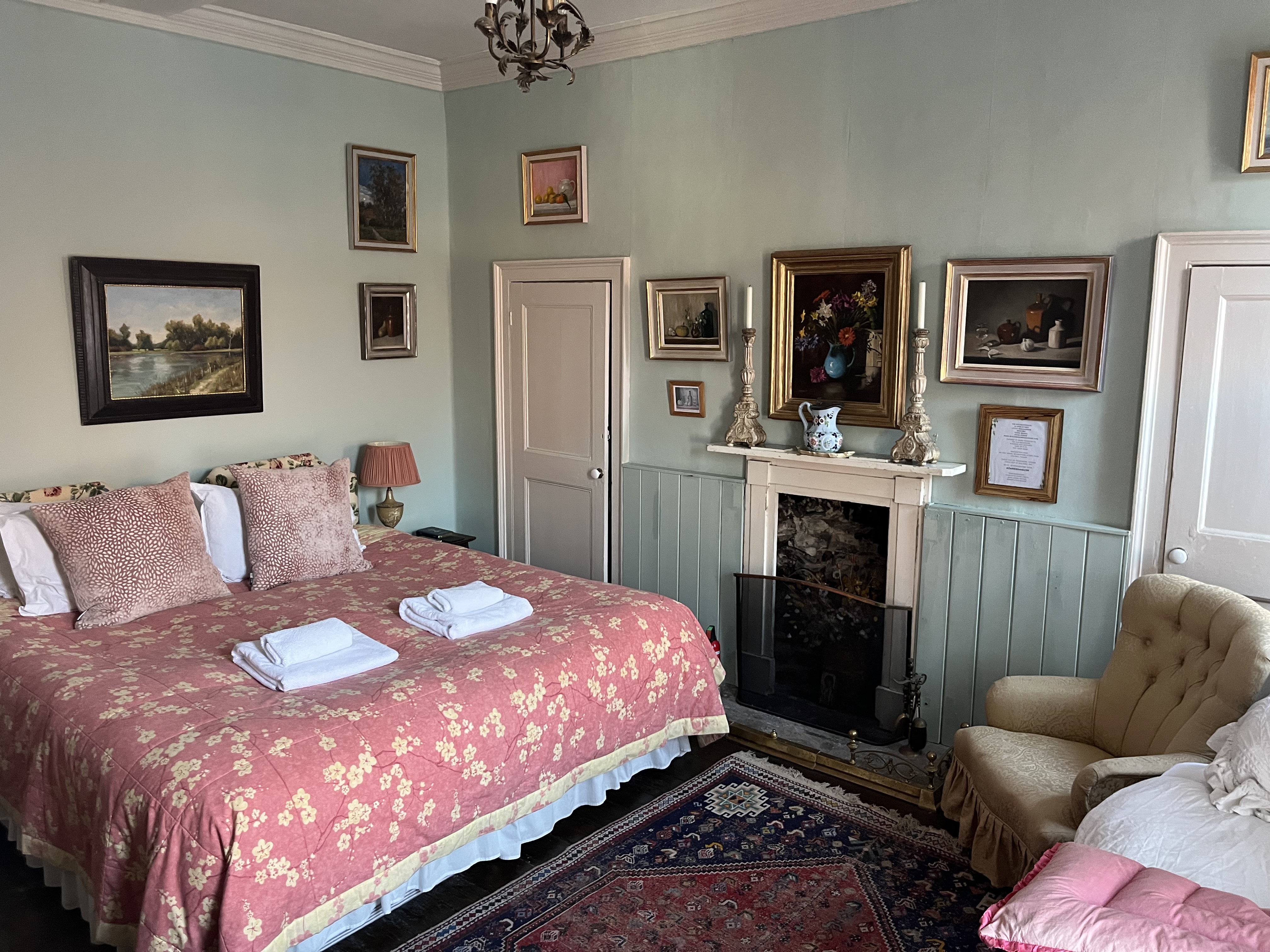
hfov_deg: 67.3
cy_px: 476
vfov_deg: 53.1
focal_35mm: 26
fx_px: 954
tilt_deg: -9.4
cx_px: 635
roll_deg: +0.4
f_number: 1.6
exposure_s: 1/60
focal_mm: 5.1
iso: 400
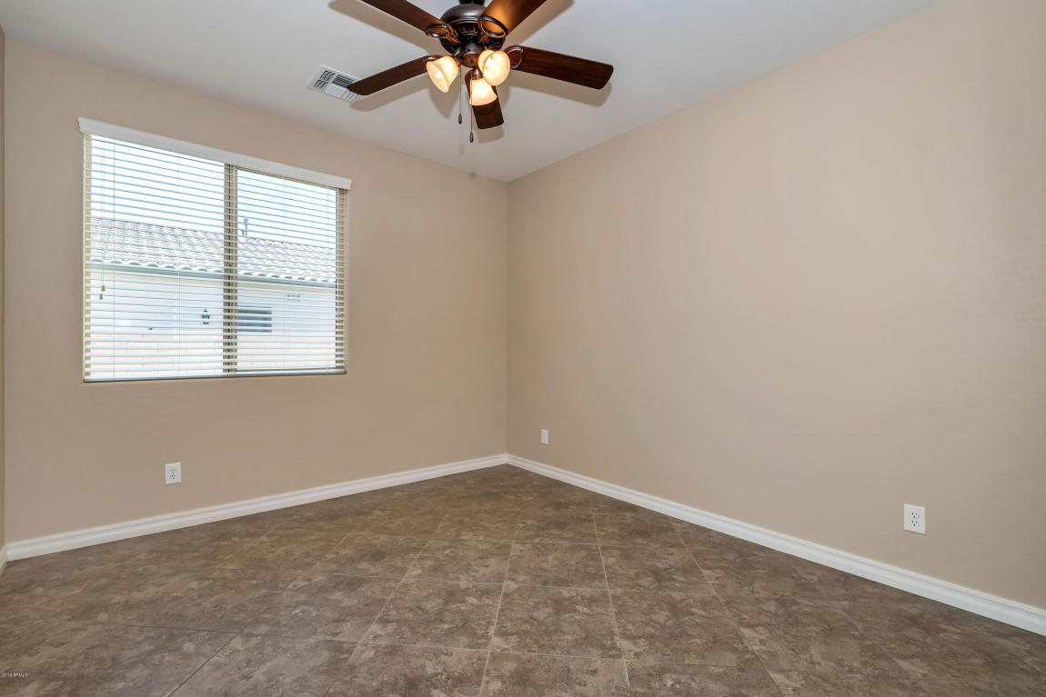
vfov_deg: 77.3
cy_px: 348
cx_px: 523
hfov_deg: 100.4
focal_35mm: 15
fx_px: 436
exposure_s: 1/125
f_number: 5.6
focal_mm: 15
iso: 640
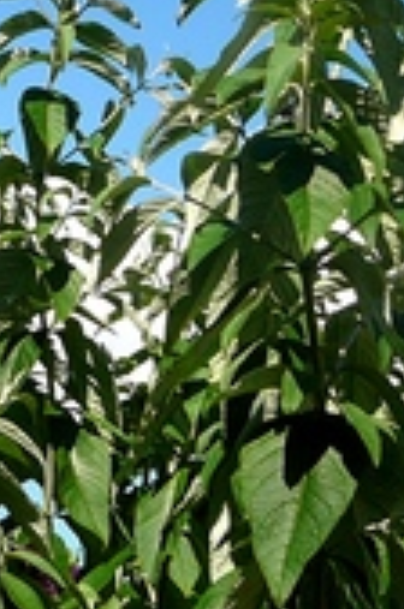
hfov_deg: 14.2
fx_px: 1606
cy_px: 108
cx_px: 43
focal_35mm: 95
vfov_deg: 21.2
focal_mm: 5.2
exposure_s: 1/400
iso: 80
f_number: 5
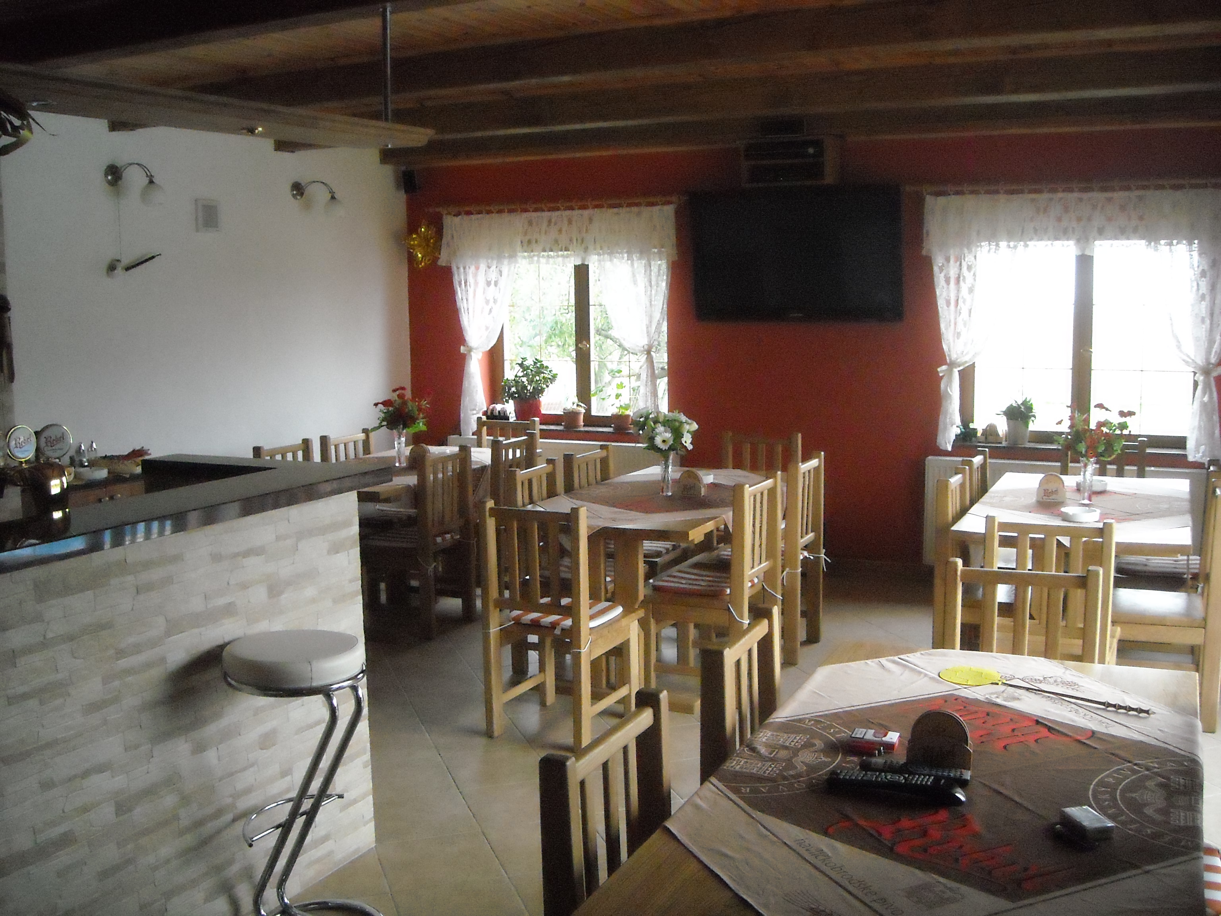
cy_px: 458
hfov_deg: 52.6
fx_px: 1235
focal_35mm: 35
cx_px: 610
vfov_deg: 40.7
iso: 800
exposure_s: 1/129
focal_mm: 5.7
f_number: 2.8
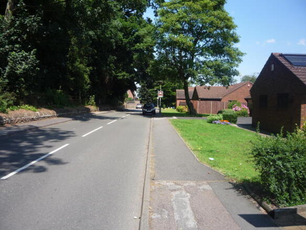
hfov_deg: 60.0
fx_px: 265
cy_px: 115
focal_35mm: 30
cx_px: 153
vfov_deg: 46.8
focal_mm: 5.2
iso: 100
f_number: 4
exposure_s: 1/400
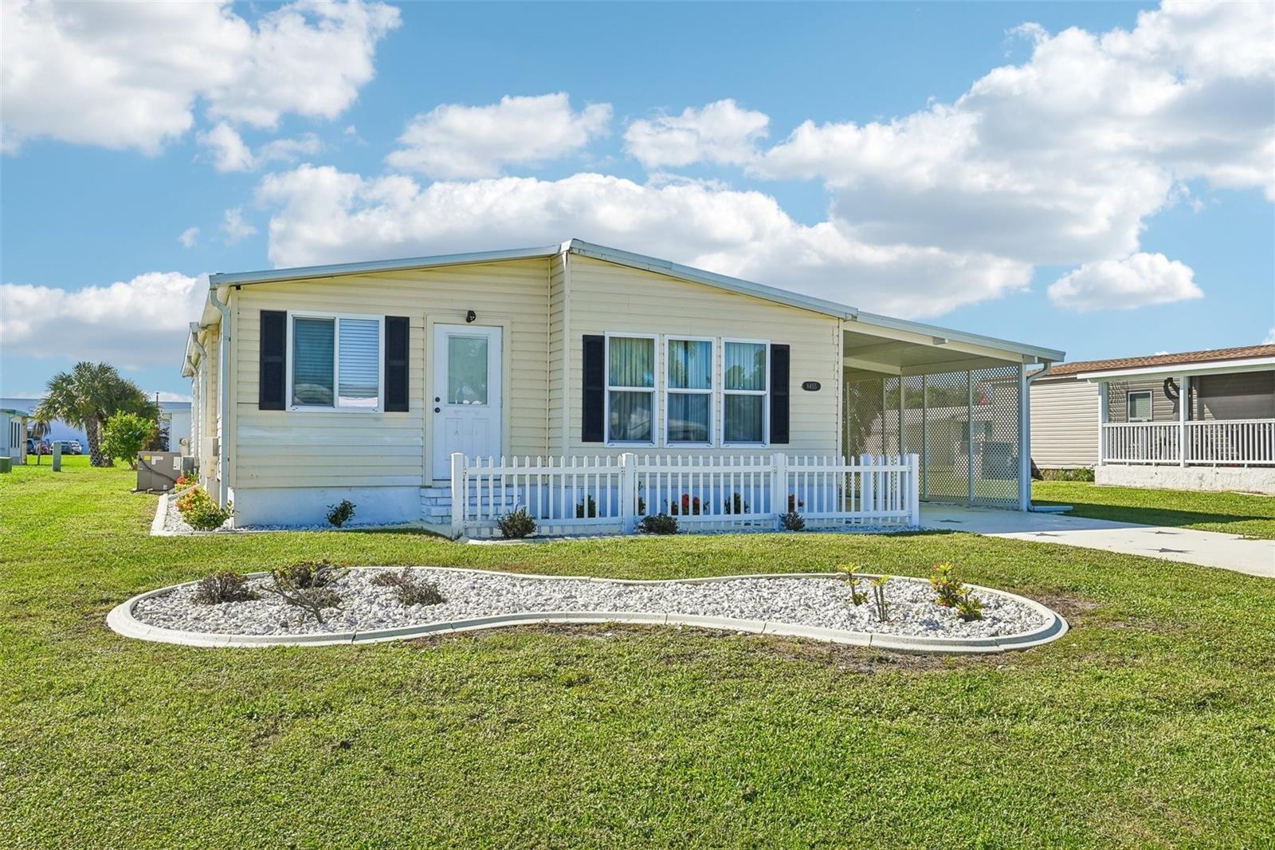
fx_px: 1062
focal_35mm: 30
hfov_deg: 61.9
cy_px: 425
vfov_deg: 43.6
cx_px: 638
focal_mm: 30
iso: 400
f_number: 8
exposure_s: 1/1600
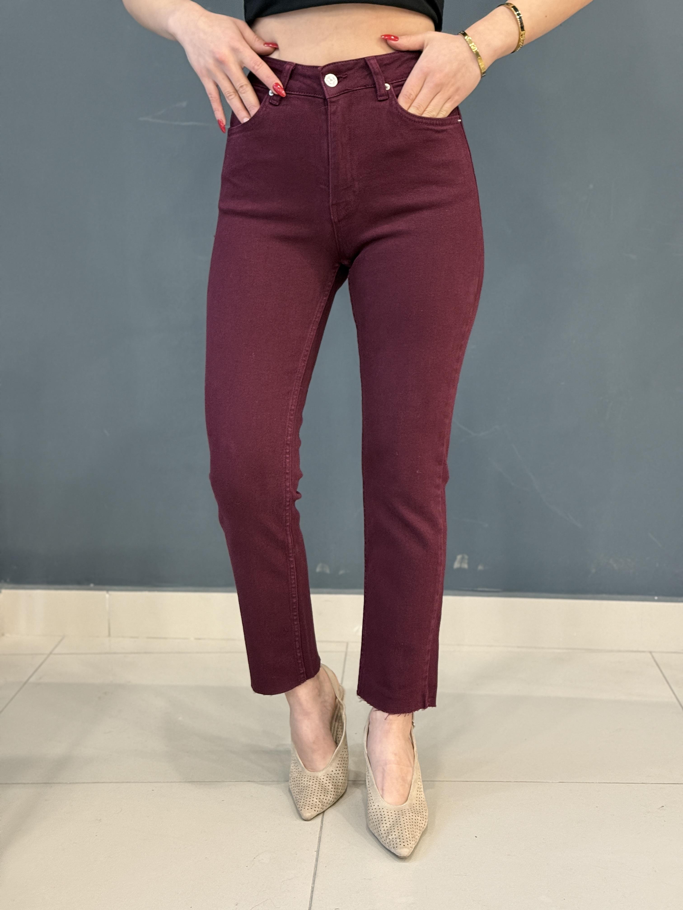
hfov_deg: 30.3
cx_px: 342
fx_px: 1263
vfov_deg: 39.7
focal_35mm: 48
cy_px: 455
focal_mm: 6.76
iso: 400
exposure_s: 1/40
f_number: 1.78
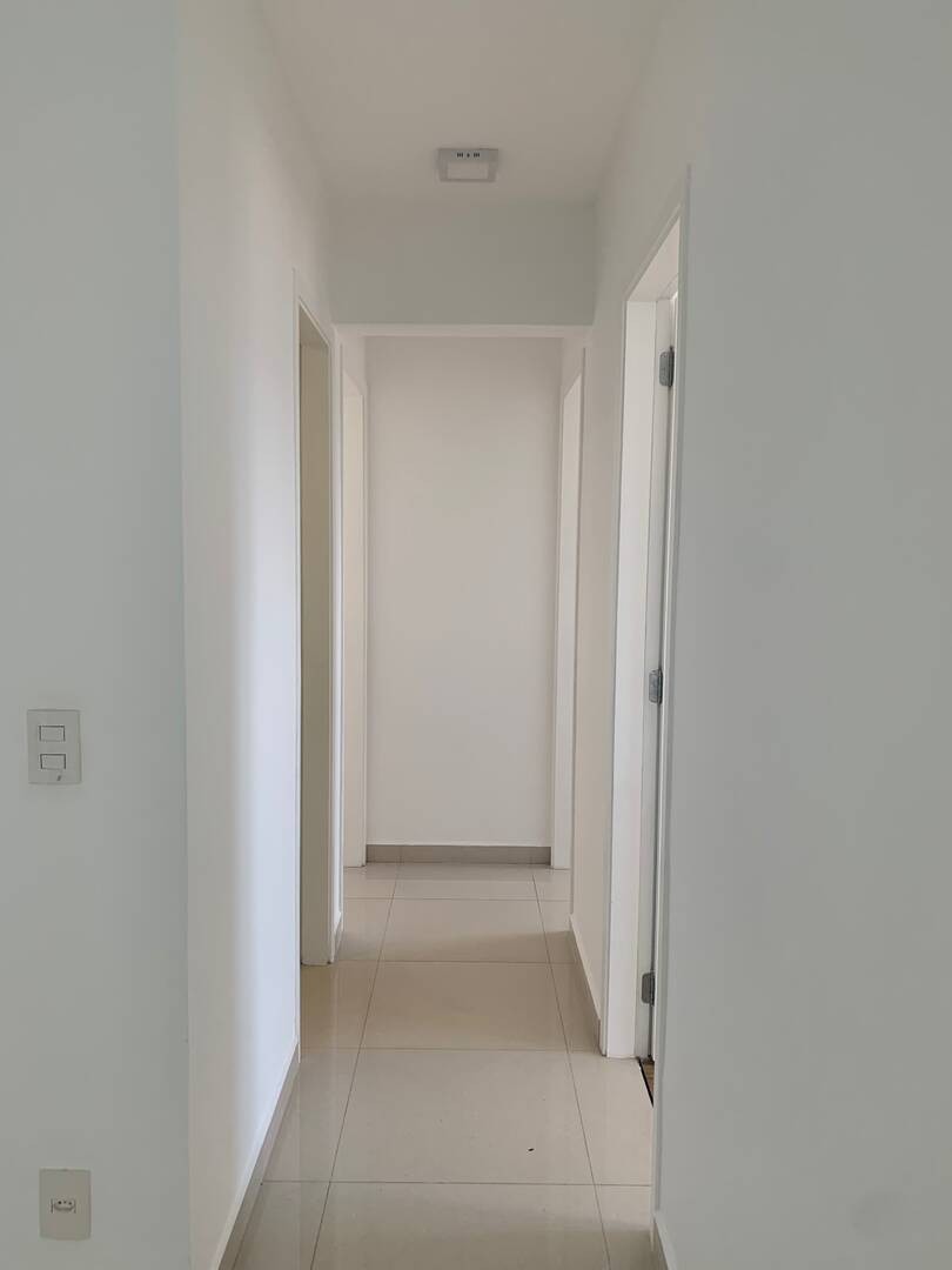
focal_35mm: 26
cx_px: 476
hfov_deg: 53.1
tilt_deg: -1.5
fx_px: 953
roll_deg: +1.9
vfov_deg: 67.3
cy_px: 635
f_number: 1.8
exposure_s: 1/122
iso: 32
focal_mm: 4.25
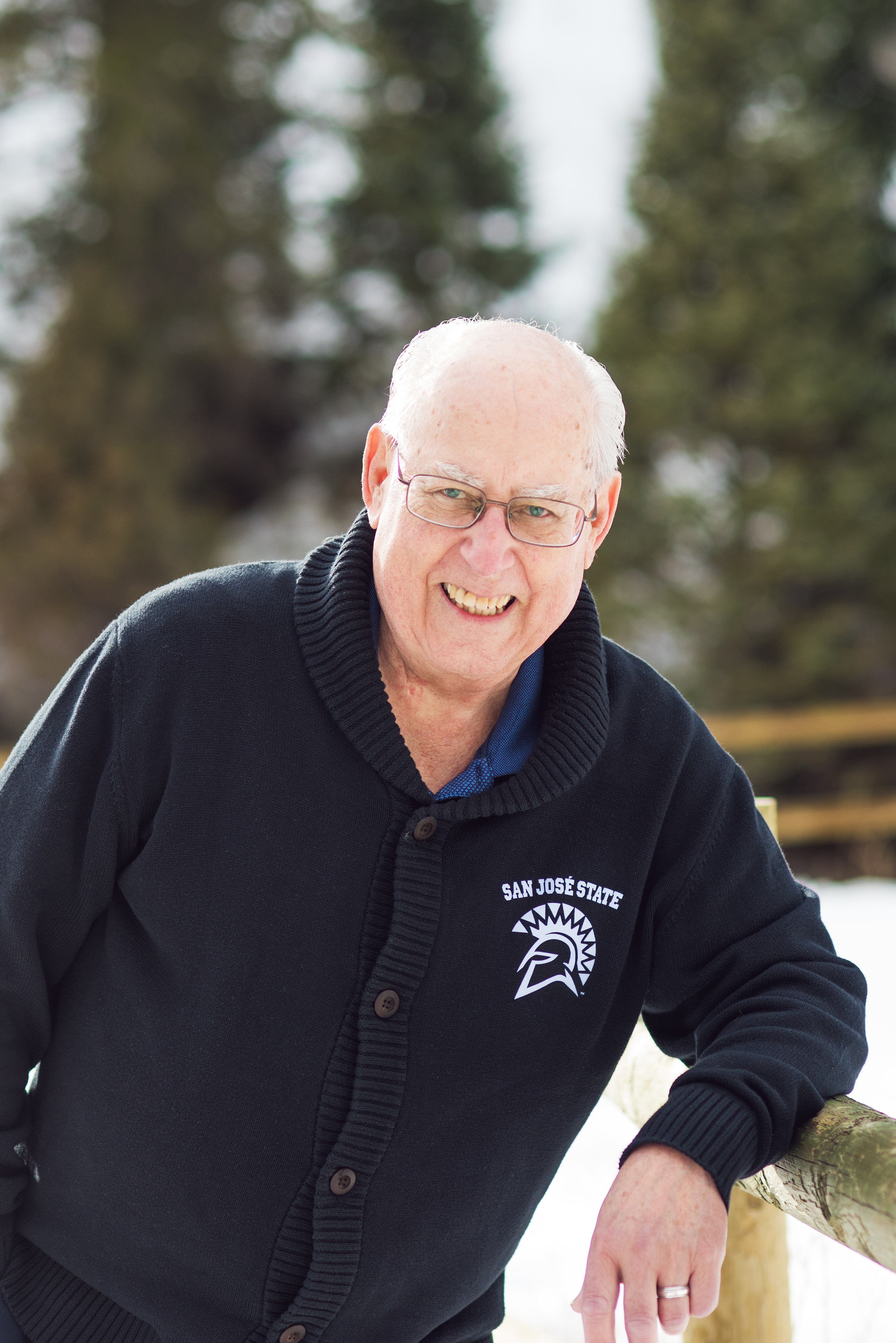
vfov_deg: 17.6
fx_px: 4327
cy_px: 709
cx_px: 453
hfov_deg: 11.8
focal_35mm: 116
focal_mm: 85
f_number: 2.8
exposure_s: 1/1000
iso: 320
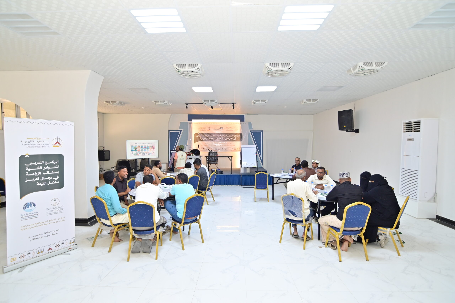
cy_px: 152
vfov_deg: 73.8
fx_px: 202
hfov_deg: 96.7
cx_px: 228
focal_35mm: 16
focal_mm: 11
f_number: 2.8
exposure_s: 1/160
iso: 400
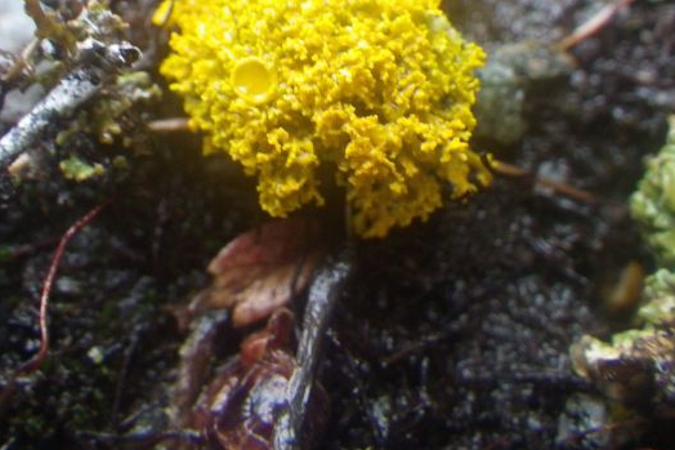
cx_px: 298
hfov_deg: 36.8
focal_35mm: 54
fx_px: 1012
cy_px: 76
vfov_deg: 24.6
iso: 400
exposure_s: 1/50
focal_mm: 6.1
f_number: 3.8
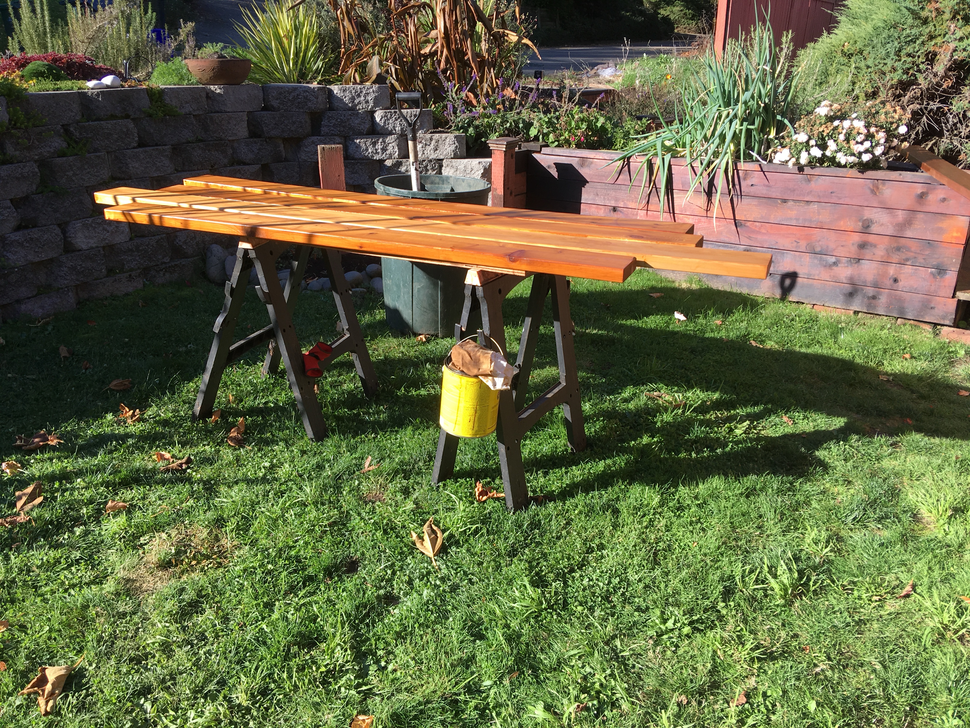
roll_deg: +0.6
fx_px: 813
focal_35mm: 29
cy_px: 364
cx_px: 485
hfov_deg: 61.7
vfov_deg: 48.2
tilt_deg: -21.7
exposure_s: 1/484
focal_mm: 4.15
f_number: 2.2
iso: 25
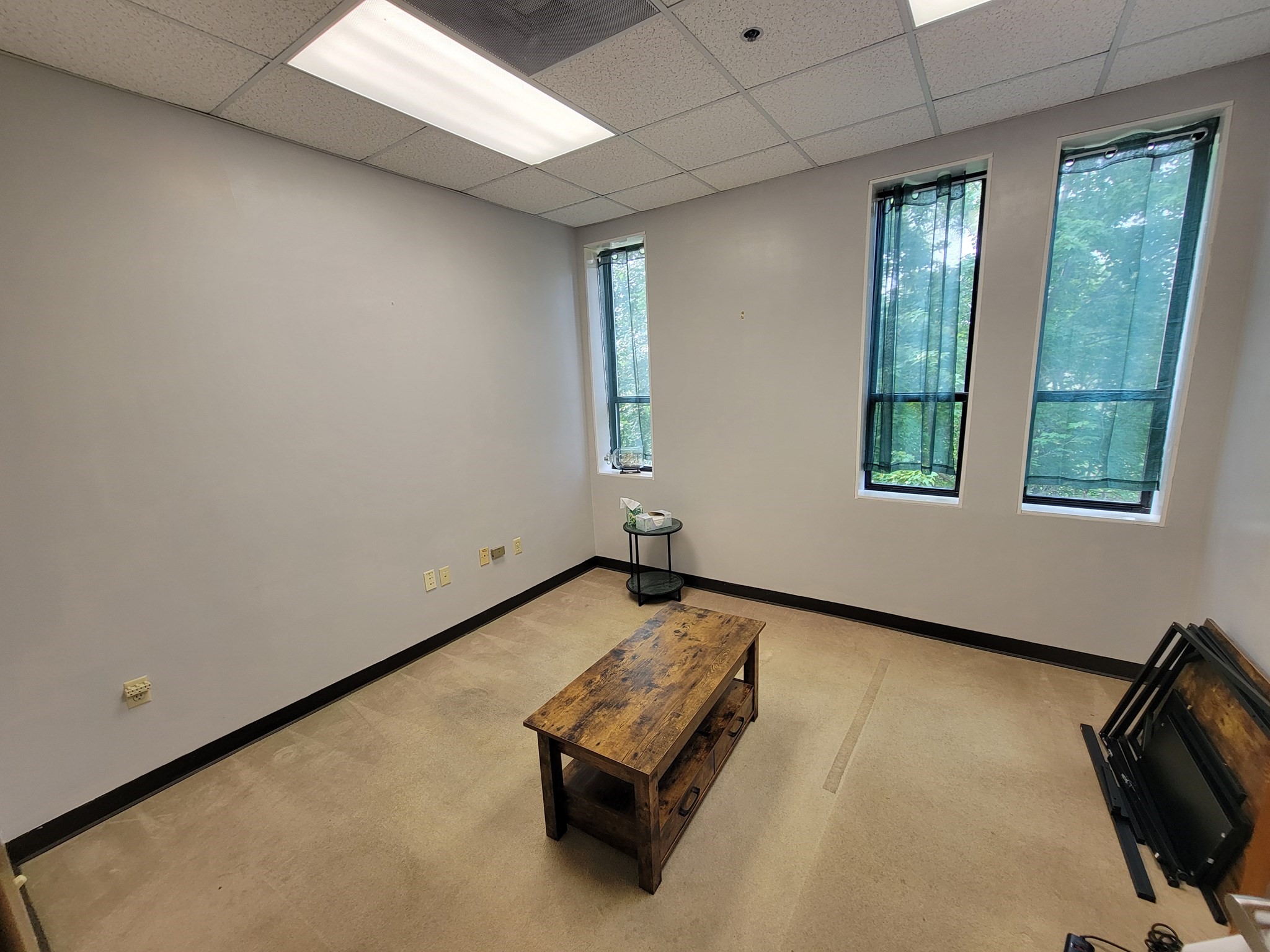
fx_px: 477
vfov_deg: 89.9
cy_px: 476
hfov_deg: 106.2
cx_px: 635
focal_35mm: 13
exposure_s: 1/60
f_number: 2.2
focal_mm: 2.2
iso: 100
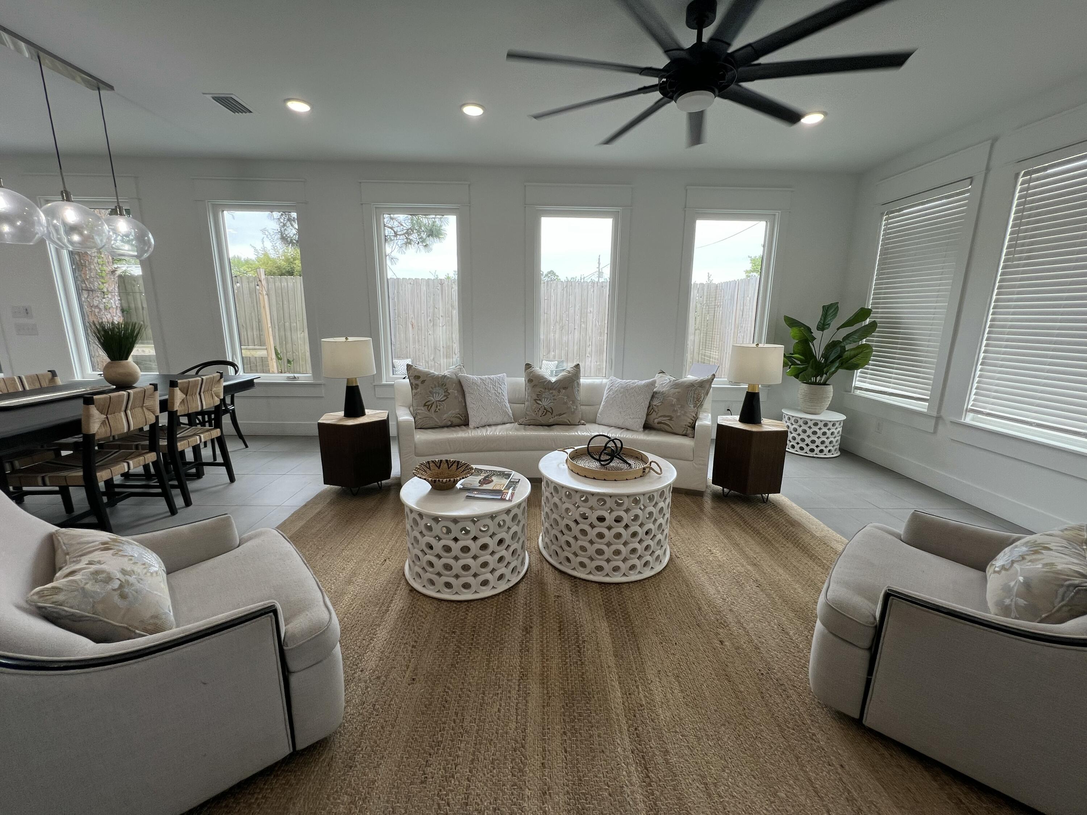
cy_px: 408
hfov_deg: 106.2
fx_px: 408
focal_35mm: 13
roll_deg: +0.6
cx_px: 544
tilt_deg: -11.6
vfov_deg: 89.9
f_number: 1.8
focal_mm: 1.57
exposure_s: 1/136
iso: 32
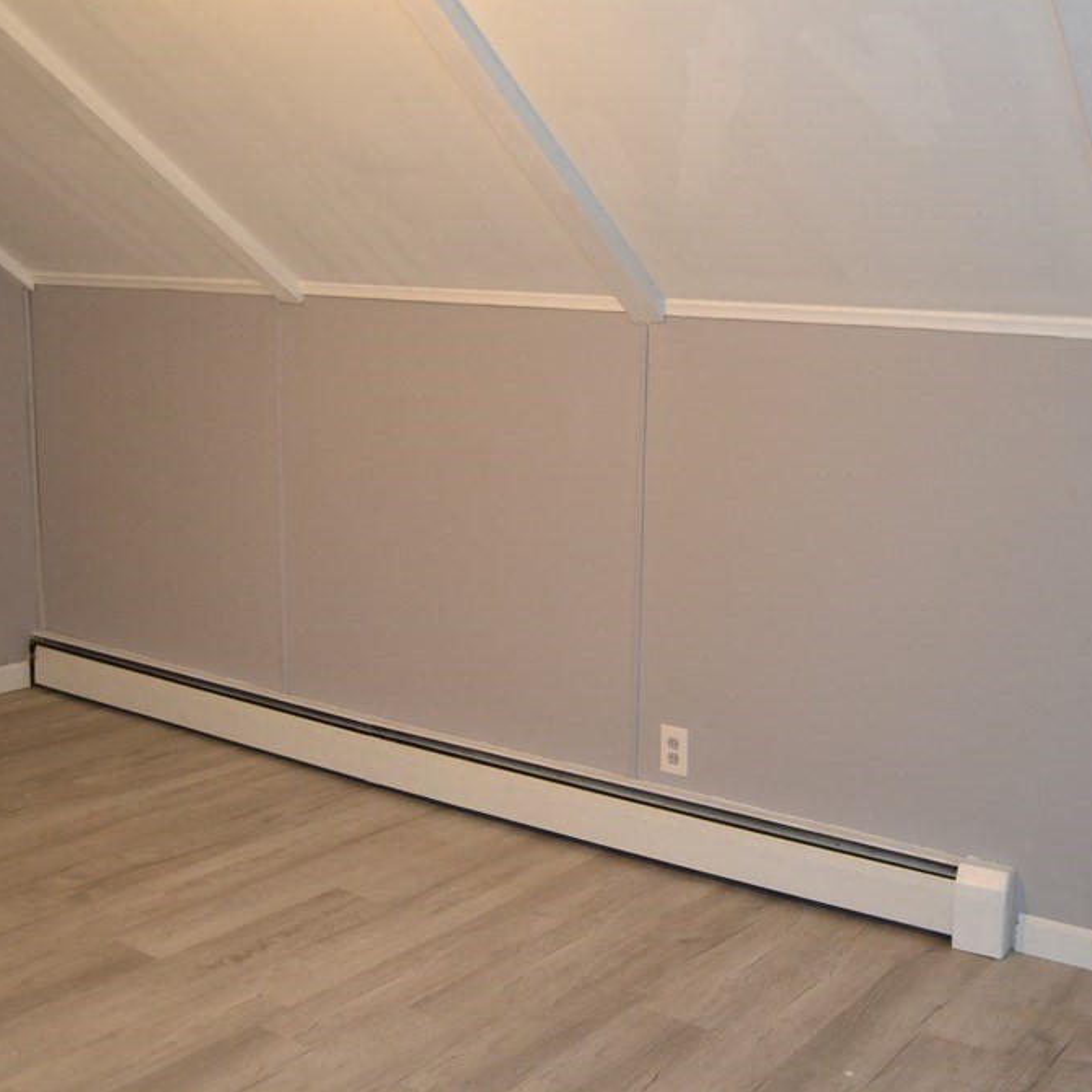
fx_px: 1392
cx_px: 673
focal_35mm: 39
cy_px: 542
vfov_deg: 42.8
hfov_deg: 42.6
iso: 1600
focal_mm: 20
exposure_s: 1/60
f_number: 3.5
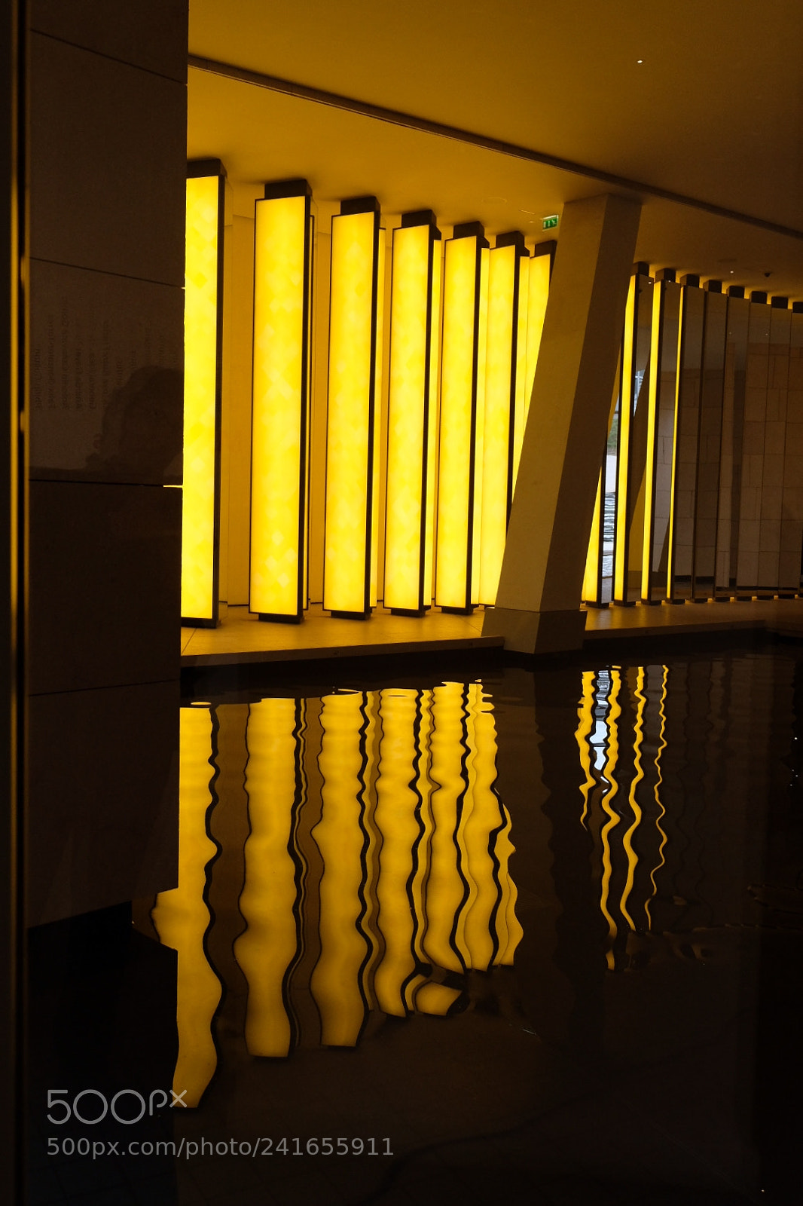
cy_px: 603
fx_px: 1071
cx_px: 402
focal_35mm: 32
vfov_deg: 58.7
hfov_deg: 41.1
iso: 1250
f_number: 3.2
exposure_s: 1/320
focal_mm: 21.4
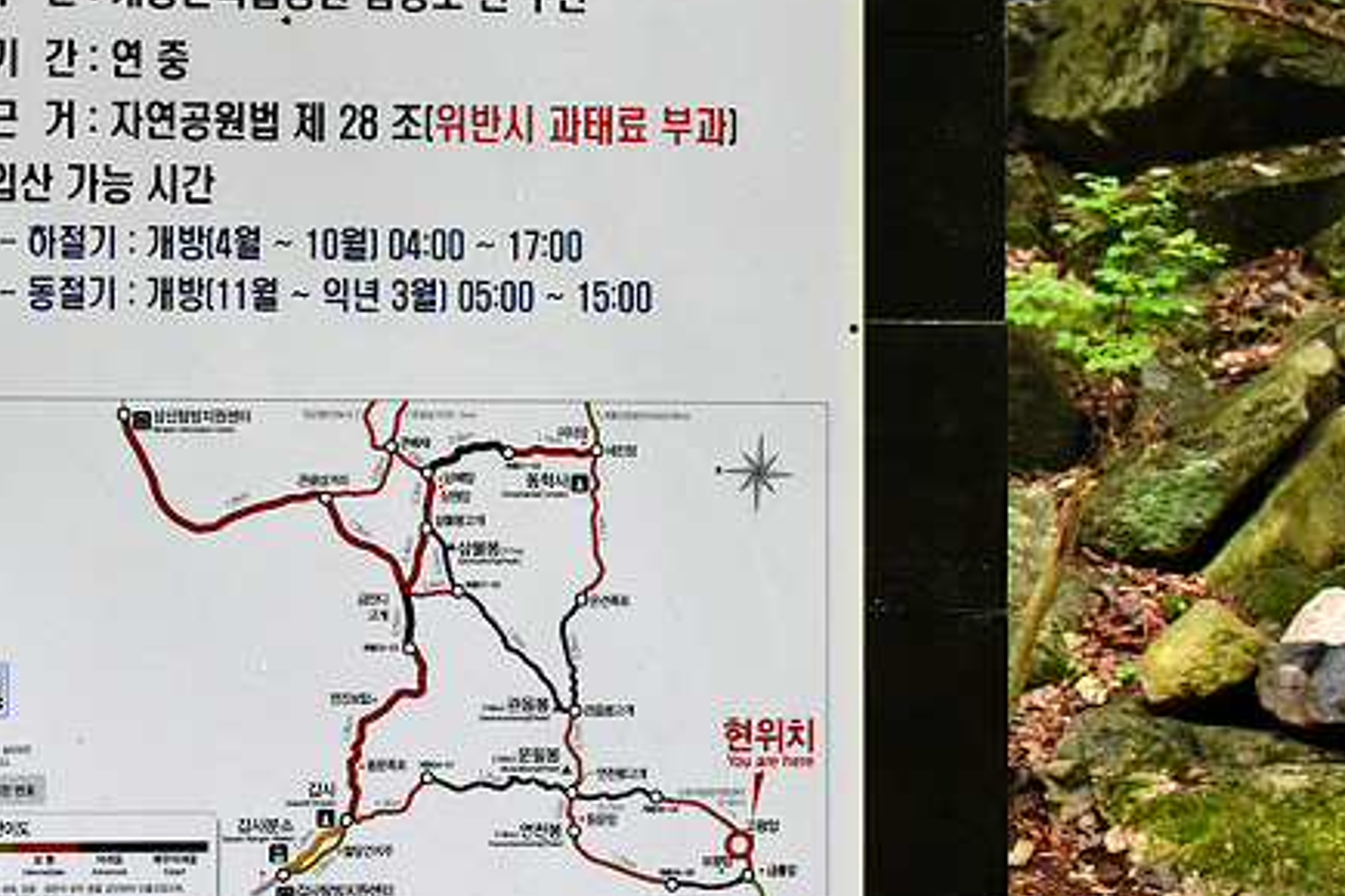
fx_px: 3101
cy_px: 289
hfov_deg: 24.3
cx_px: 399
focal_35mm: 83
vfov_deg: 16.4
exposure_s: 1/60
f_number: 9
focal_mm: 38
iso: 3200
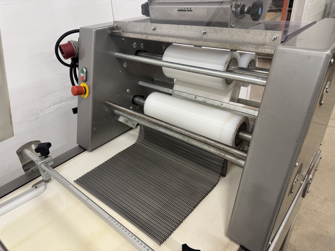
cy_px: 126
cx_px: 168
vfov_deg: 56.8
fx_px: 232
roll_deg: +4.4
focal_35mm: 24
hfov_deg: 71.6
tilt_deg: -30.1
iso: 100
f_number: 1.78
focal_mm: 6.76
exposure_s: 1/50
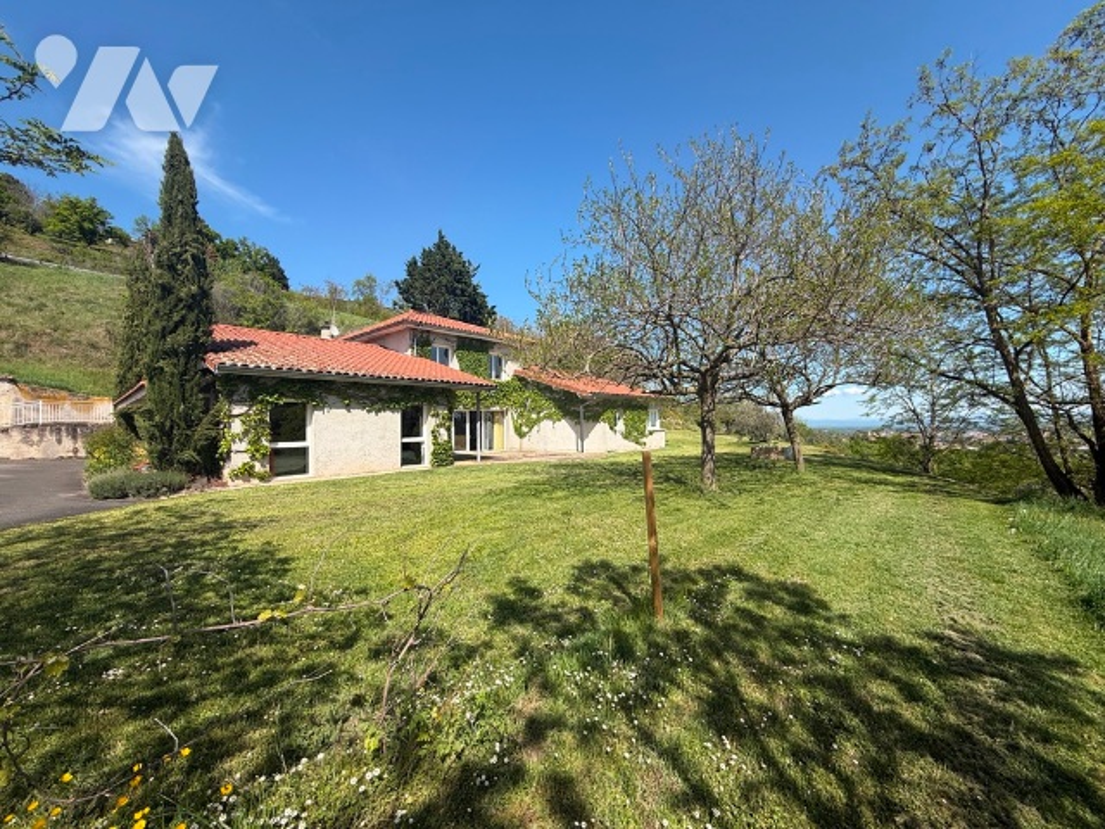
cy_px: 414
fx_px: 447
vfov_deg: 85.7
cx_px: 552
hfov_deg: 102.1
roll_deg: +0.5
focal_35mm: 14
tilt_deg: +2.6
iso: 32
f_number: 2.2
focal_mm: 2.22
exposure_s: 1/770
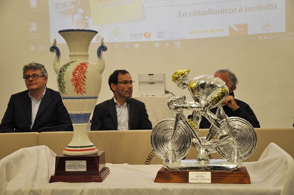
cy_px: 98
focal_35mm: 57
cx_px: 147
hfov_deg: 35.1
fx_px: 465
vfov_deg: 23.7
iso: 800
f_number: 4.5
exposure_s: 1/50
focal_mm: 38
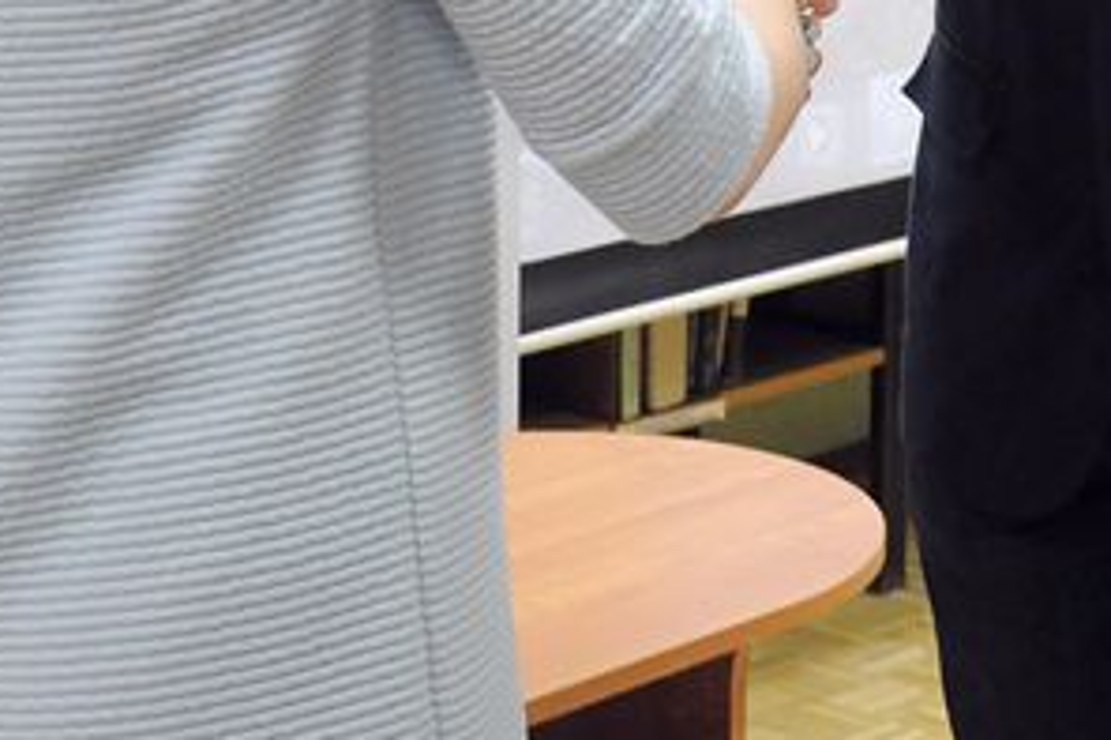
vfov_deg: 11.8
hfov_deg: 18.0
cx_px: 968
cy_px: -291
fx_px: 3454
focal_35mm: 112
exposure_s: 1/125
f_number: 5.6
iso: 3200
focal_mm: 26
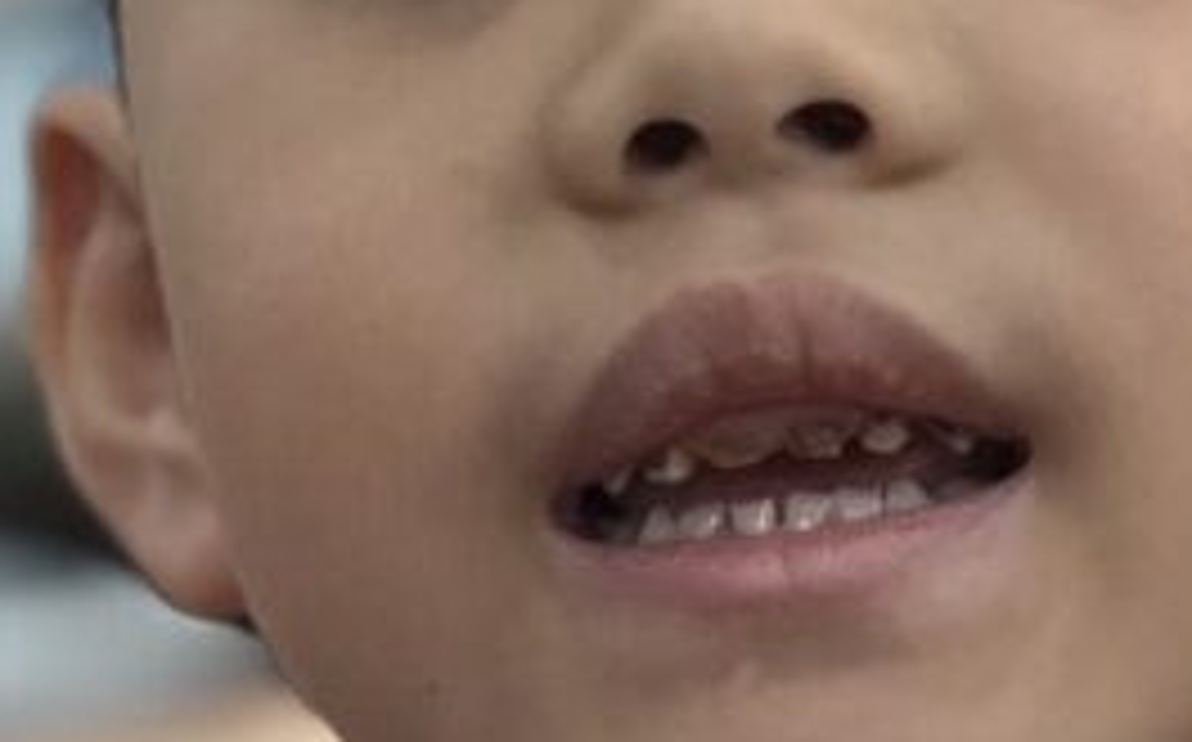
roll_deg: -1.6
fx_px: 13338
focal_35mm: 411
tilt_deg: -14.5
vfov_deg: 3.2
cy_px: 1482
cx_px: 693
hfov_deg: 5.1
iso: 250
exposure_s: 1/100
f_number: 2.8
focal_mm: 9
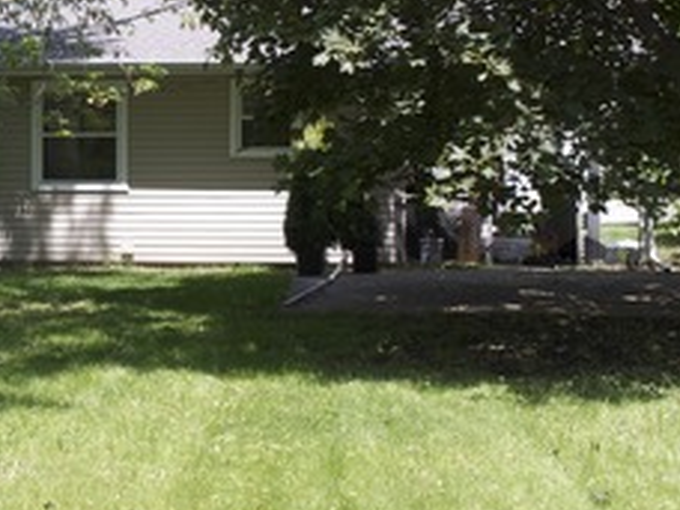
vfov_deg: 20.1
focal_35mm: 73
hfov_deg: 25.9
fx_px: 1434
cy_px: 185
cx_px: 86
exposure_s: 1/160
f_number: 6.3
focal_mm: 18
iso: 100
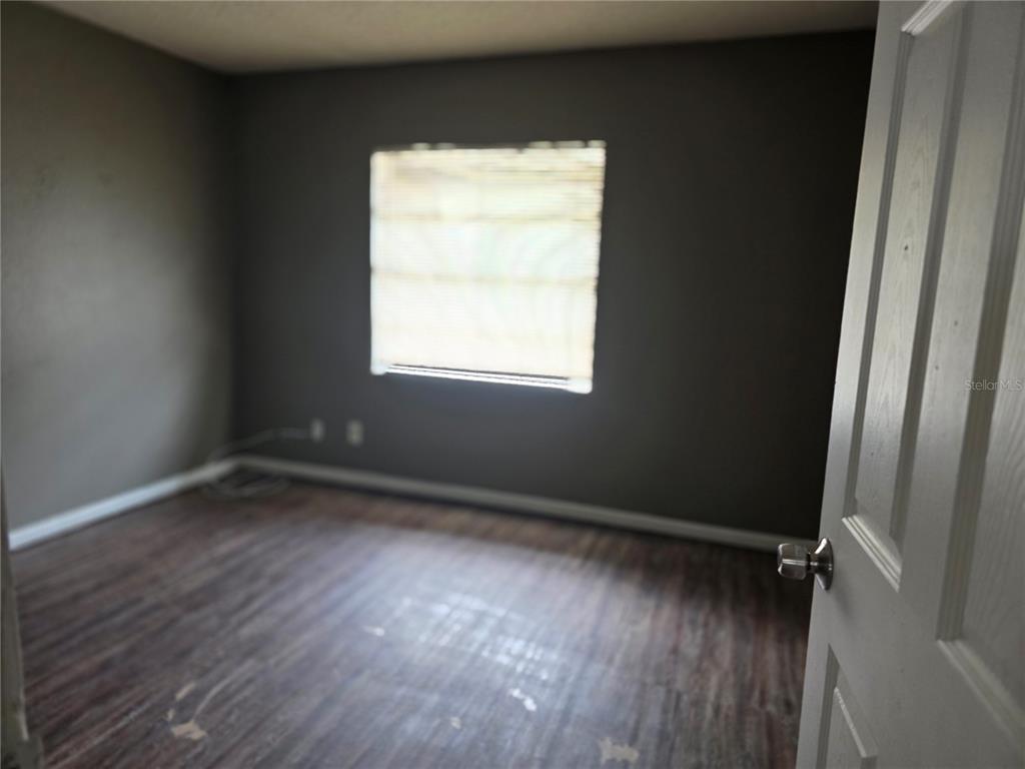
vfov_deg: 58.9
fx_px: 681
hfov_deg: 73.9
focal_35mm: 23
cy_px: 384
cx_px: 512
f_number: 1.7
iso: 400
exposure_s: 1/240
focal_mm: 6.3
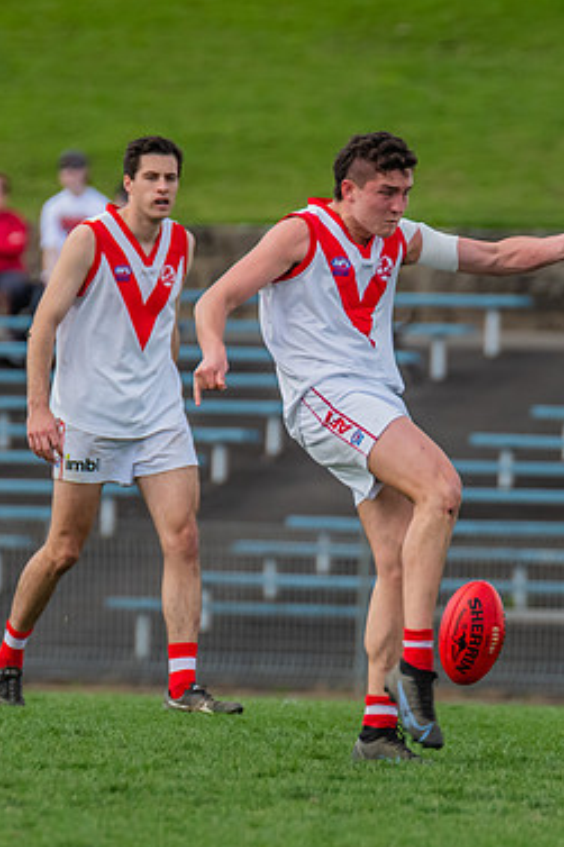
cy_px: 478
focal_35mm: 1068
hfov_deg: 1.3
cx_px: 387
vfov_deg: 1.9
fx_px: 25119
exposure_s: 1/1600
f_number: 5.6
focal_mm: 420
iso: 800
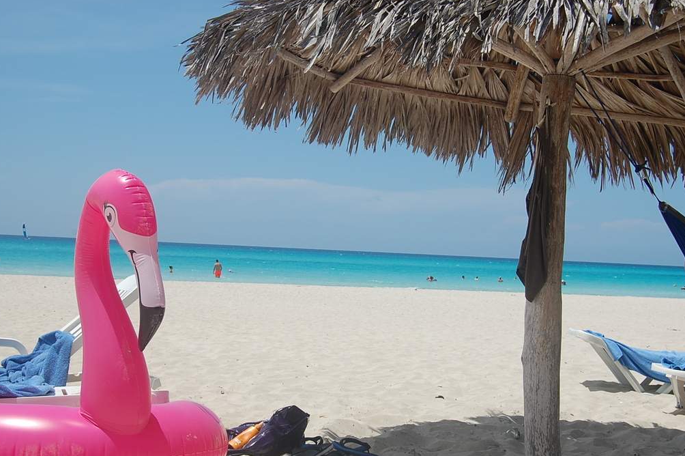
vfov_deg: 26.0
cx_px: 339
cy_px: 225
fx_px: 989
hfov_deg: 38.2
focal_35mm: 52
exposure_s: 1/400
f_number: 10
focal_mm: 34
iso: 200
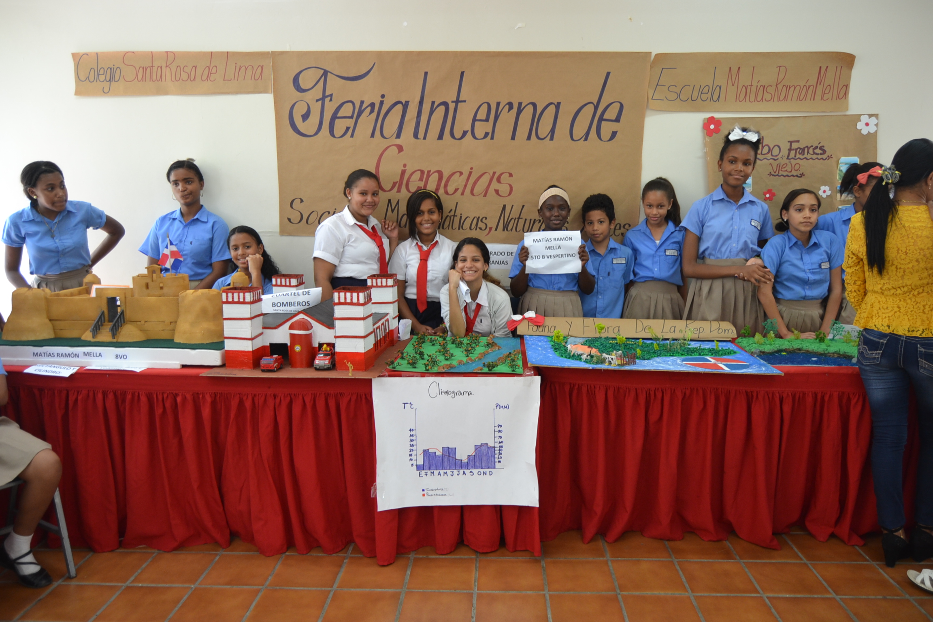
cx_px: 466
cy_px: 311
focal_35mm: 27
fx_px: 700
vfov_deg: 47.9
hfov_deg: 67.4
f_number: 4
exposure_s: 1/60
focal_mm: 18
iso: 400
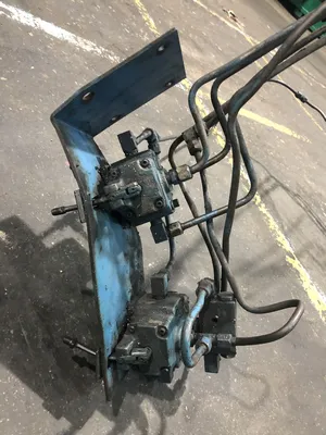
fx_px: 352
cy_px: 218
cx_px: 163
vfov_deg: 63.4
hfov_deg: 49.7
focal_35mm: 28
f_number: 1.8
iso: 64
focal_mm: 4
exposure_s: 1/15
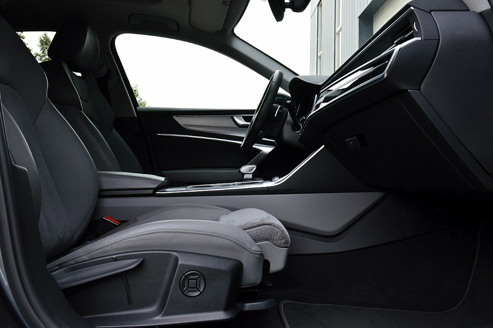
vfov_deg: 39.9
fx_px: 451
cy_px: 164
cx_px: 246
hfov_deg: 57.3
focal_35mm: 33
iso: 400
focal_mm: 22
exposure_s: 1/80
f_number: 8
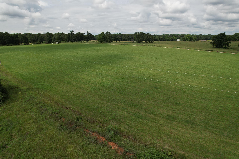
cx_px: 120
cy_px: 80
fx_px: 146
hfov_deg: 78.6
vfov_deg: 57.2
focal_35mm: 22
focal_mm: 8.38
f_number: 2.8
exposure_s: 1/320
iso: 100
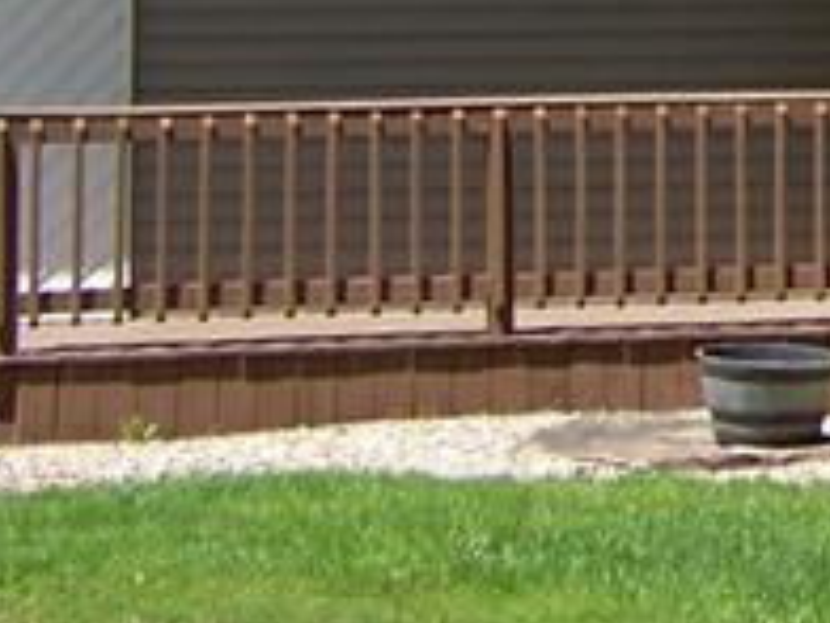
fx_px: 6138
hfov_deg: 7.3
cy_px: -559
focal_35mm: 256
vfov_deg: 5.7
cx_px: 1939
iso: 64
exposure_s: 1/500
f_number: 2.8
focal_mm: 7.6
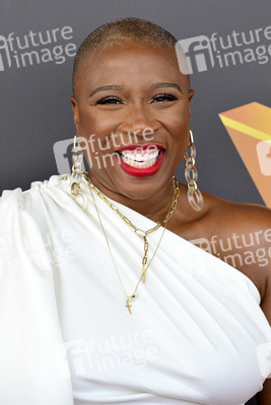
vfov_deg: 15.2
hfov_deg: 10.2
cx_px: 136
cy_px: 202
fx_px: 1523
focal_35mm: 135
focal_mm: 135
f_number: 6.3
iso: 500
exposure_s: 1/250
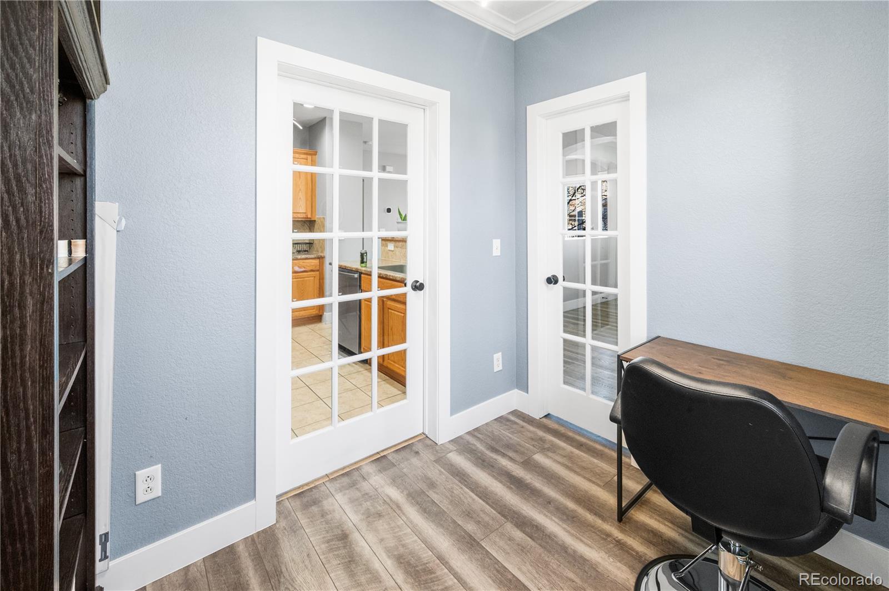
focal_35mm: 14
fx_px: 345
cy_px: 296
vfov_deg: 81.1
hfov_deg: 104.3
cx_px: 444
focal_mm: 14
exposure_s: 1/15
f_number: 8
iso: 4000
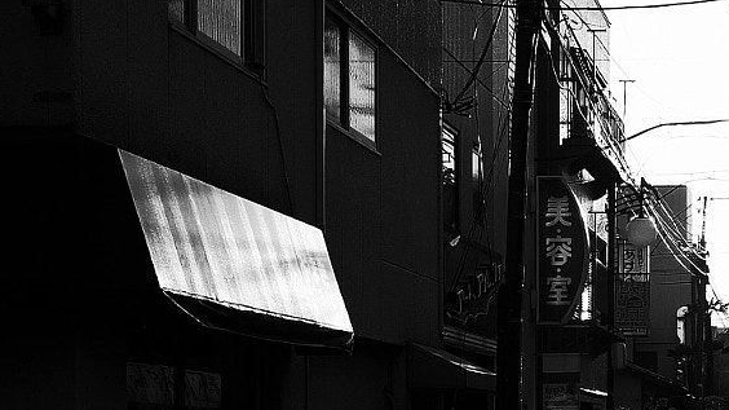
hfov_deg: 23.9
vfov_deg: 14.0
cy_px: 534
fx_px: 1604
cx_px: 808
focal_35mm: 83
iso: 100
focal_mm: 18.3
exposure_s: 1/500
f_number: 5.6
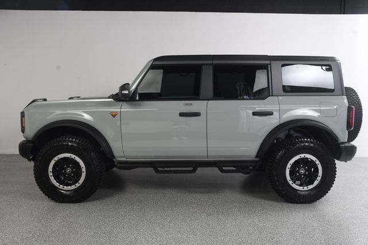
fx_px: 337
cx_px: 184
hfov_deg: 57.2
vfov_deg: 39.9
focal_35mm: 33
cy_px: 122
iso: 100
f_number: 9
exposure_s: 1/160
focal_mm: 22
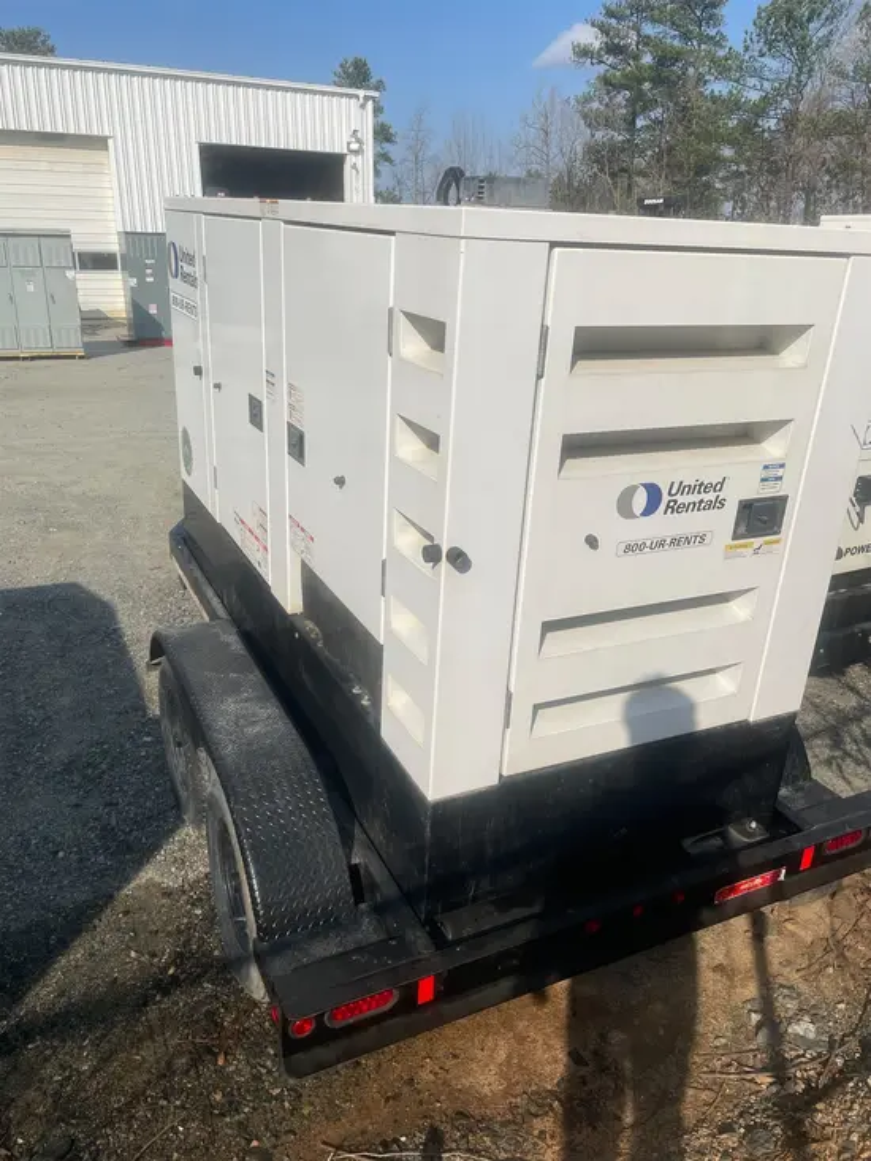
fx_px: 872
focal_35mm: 26
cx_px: 436
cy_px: 580
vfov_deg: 67.3
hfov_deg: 53.1
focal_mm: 4.2
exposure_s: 1/9091
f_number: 1.6
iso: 50
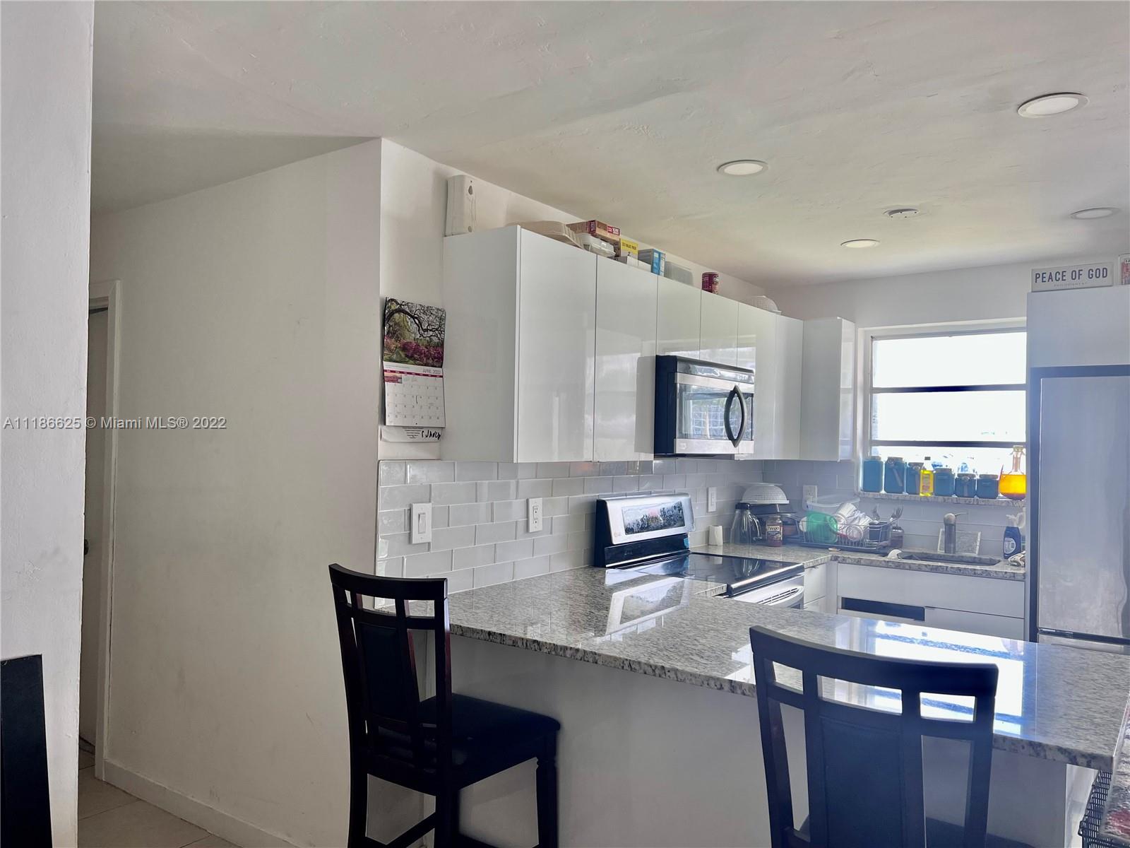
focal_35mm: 26
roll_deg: -0.6
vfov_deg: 53.1
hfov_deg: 67.3
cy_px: 424
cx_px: 565
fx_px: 849
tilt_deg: +0.9
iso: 80
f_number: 1.5
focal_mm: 5.7
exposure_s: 1/121
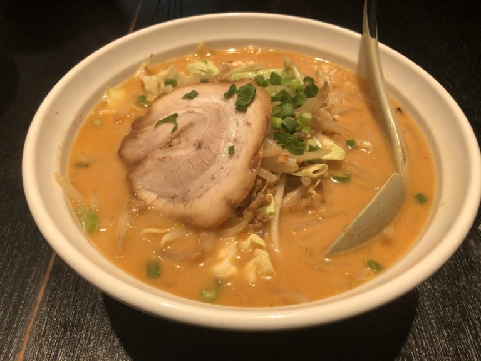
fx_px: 389
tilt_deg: -46.8
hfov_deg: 63.4
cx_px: 240
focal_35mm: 28
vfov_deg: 49.7
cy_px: 180
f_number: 1.8
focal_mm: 3.99
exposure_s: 1/120
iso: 64
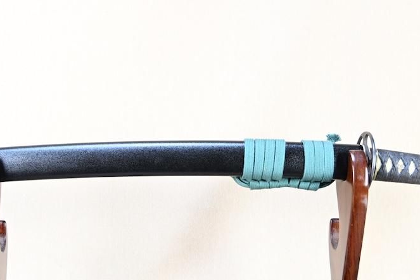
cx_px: 146
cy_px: 143
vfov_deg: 23.8
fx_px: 665
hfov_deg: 34.8
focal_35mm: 57
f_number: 3.5
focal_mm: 18
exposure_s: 1/2
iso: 100
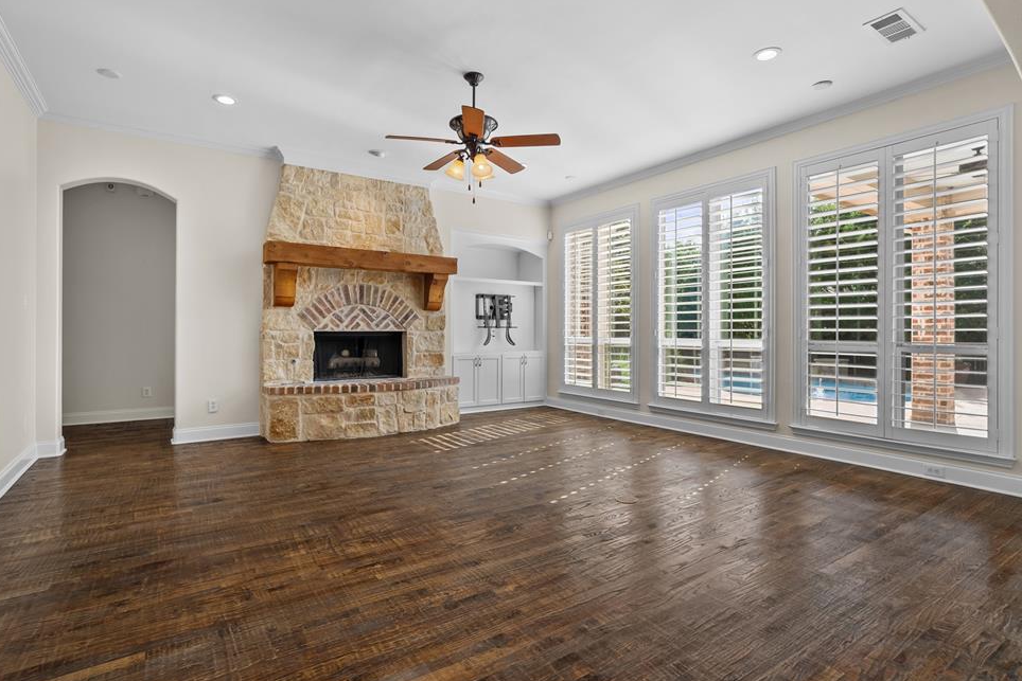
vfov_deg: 70.4
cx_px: 496
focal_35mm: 17
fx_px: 483
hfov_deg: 93.2
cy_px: 325
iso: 640
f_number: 8
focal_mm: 16
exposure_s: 1/10
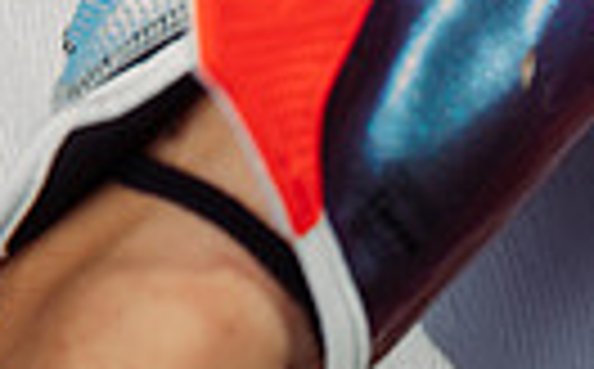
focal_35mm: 244
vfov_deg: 5.2
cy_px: -459
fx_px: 3943
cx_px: 508
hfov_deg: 8.6
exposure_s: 1/250
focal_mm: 70
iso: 50
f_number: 5.6
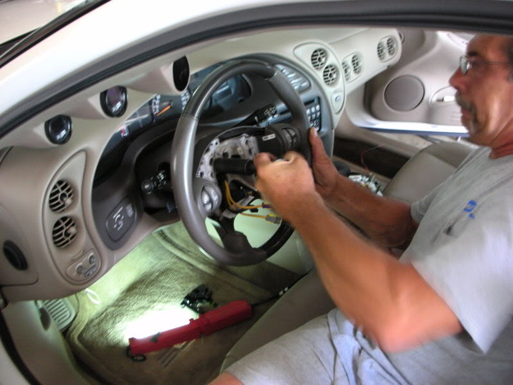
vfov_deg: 40.7
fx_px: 519
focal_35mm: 35
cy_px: 192
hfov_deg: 52.6
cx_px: 256
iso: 189
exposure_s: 1/3.9
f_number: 3
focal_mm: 5.8
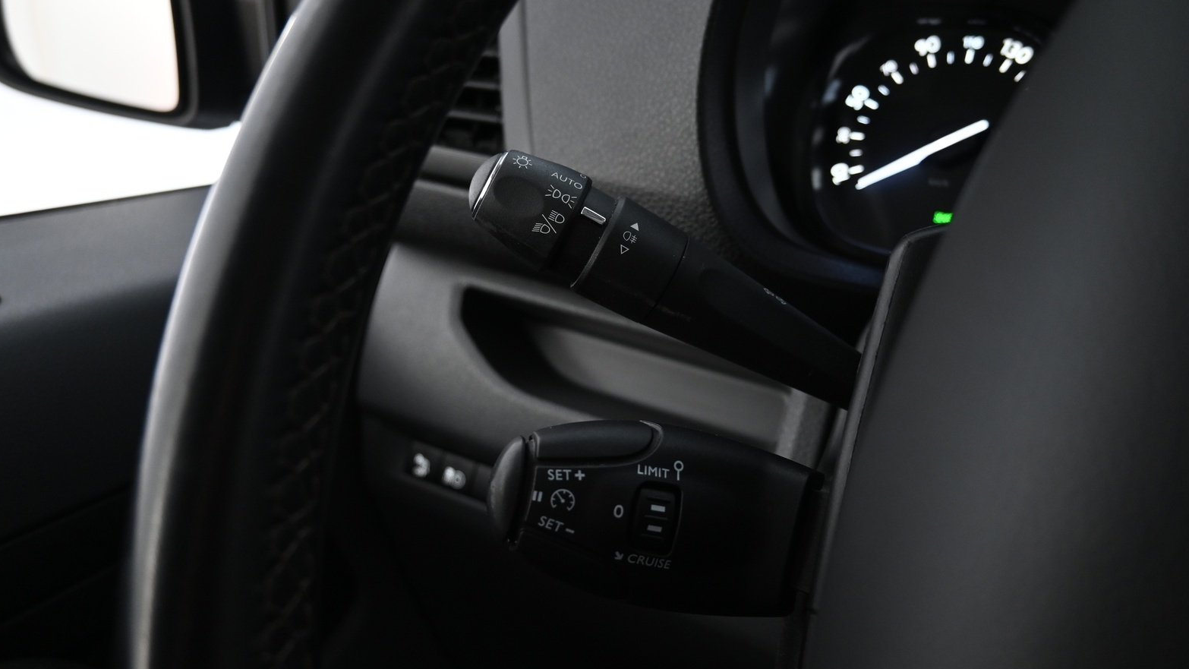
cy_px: 355
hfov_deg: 71.9
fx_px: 820
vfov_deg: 44.4
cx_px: 607
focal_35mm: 26
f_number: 3.5
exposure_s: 1/25
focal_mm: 16
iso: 900
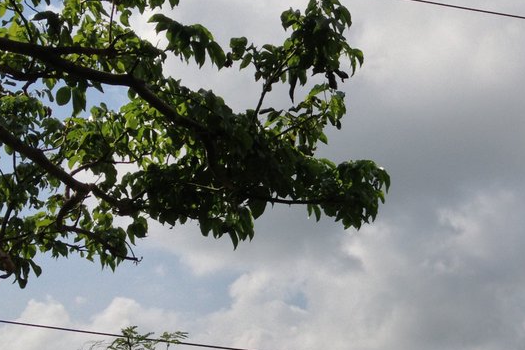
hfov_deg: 27.7
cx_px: 448
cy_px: 212
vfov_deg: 19.2
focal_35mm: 71
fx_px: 1035
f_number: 2.4
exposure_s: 1/4608
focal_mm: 4.28
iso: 50
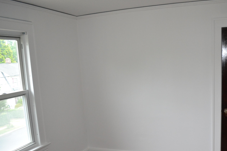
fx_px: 221
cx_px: 144
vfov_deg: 37.6
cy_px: 95
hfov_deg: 53.7
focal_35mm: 35
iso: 1250
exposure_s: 1/60
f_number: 3.5
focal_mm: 18
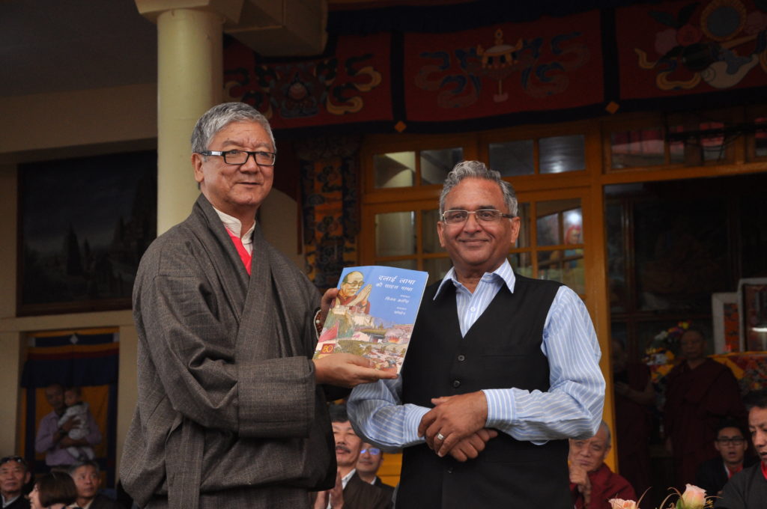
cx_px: 384
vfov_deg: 18.9
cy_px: 254
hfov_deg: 28.1
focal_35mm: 72
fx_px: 1532
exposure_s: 1/160
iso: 640
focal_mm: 48
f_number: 5
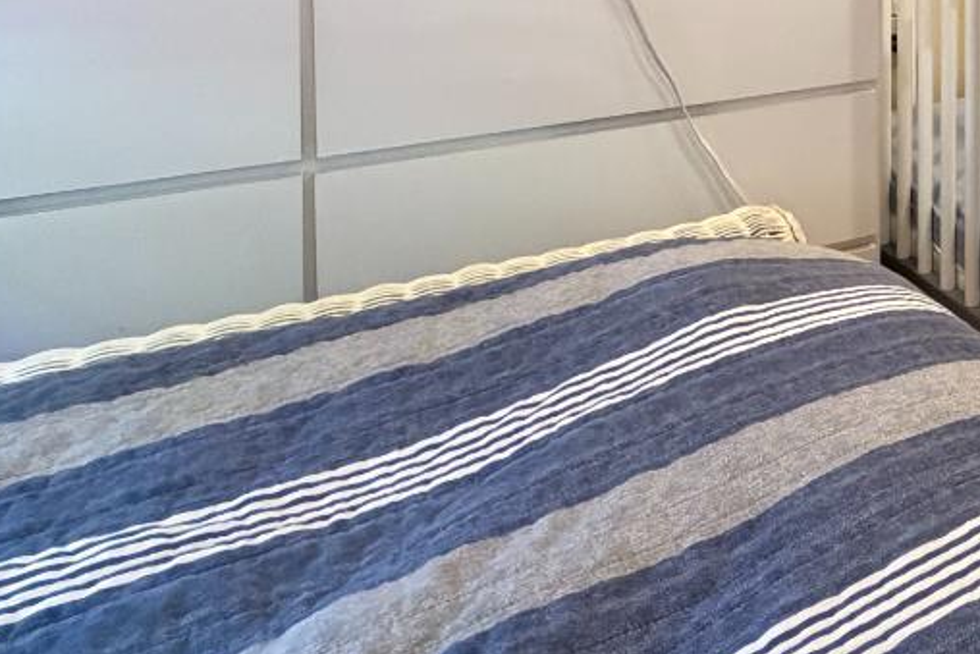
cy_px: -157
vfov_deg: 27.1
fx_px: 1171
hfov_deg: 32.7
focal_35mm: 43
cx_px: 1300
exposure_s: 1/60
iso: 800
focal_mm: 2.22
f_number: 2.2
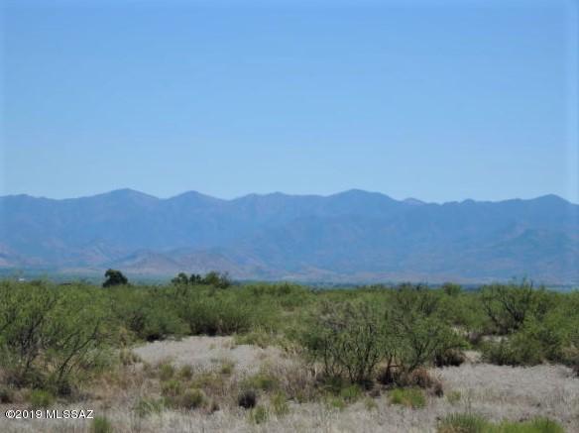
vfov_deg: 12.3
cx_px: 290
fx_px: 2006
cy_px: 216
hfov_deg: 16.4
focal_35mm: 120
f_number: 4.2
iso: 100
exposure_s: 1/1000
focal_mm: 21.4
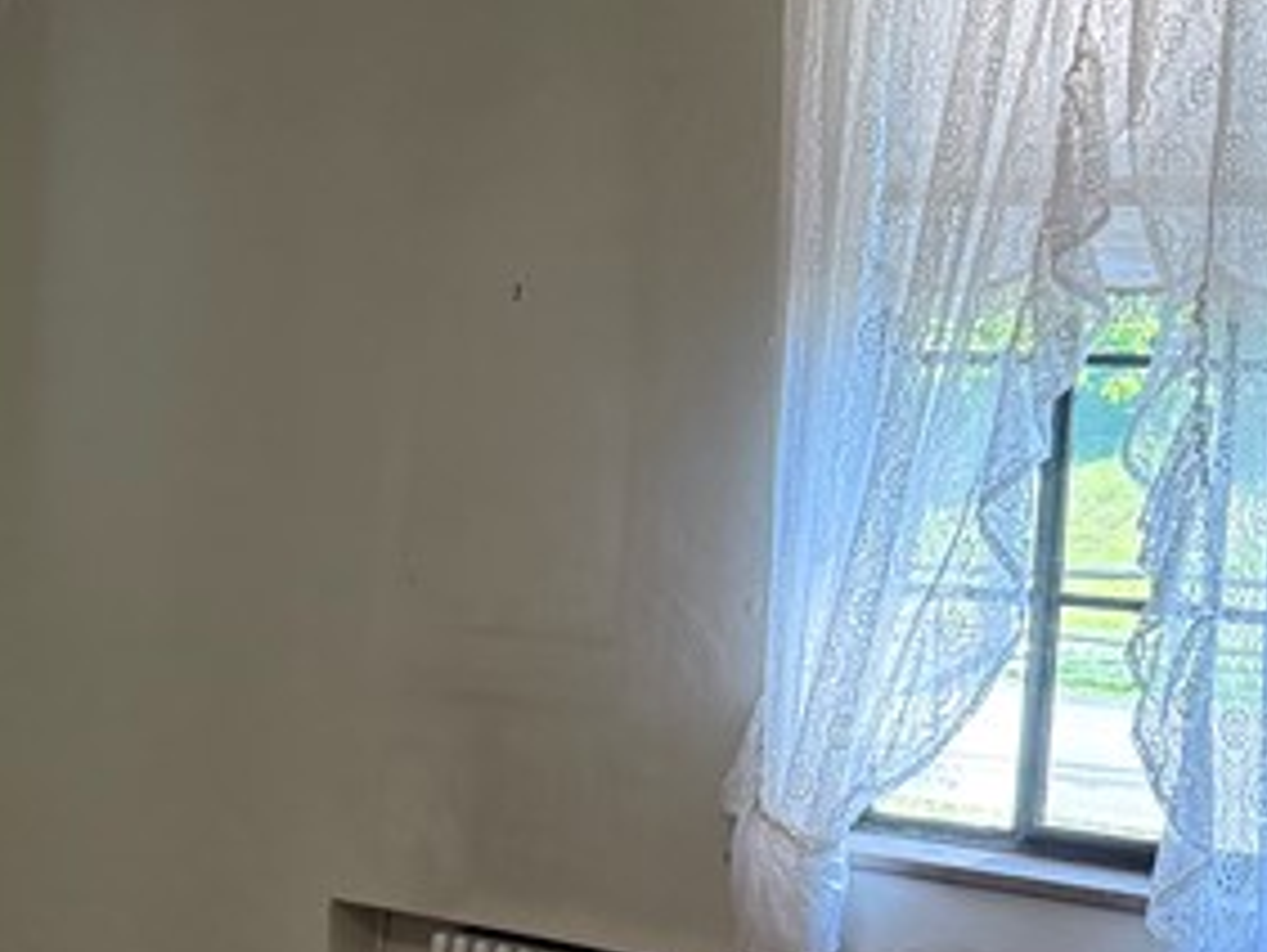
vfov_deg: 16.8
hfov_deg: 21.1
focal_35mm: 87
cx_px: -220
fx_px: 3187
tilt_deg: -9.7
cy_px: 840
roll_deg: -0.8
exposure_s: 1/60
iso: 250
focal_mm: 6.76
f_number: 1.78
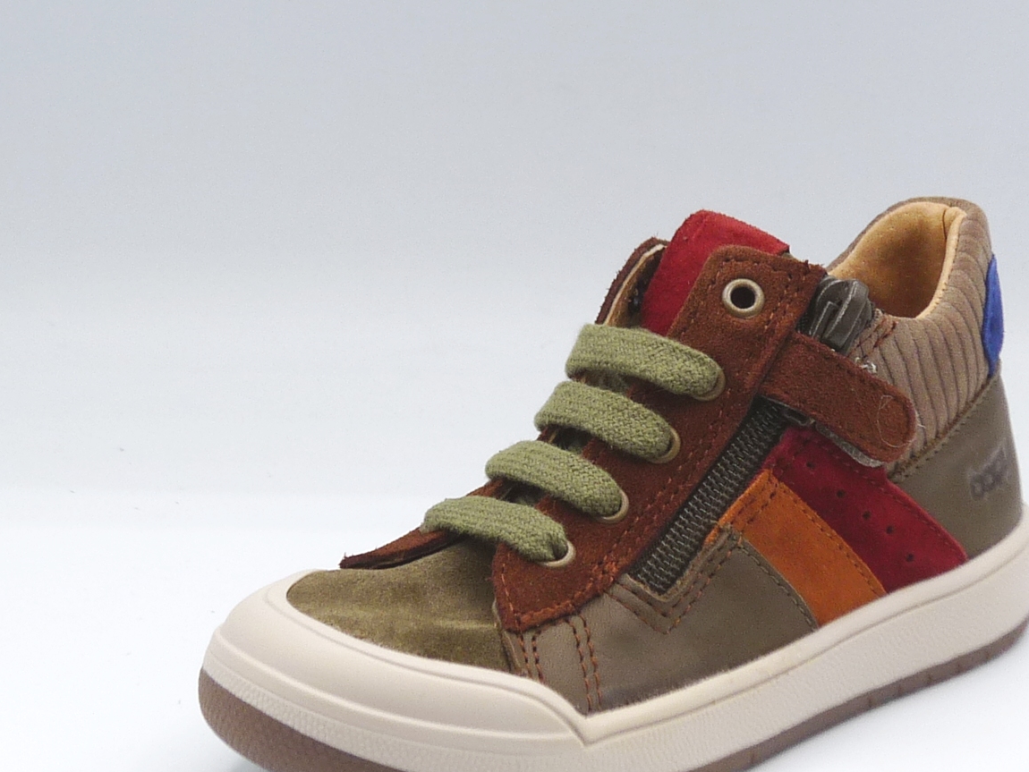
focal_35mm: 96
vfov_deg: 15.4
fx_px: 2854
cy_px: 451
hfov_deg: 20.4
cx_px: 664
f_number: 4.5
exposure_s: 1/250
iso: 100
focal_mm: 7.1
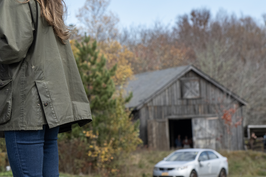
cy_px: 62
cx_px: 37
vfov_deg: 8.0
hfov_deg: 12.0
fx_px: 1263
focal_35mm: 171
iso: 500
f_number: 5.6
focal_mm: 80
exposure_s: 1/640
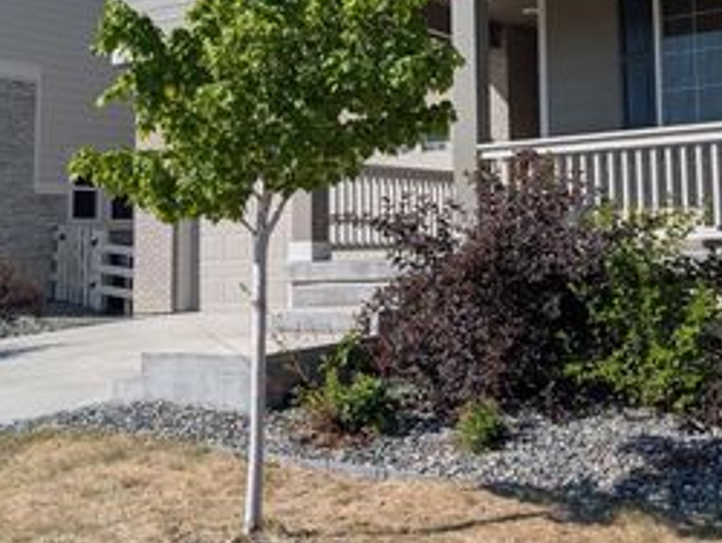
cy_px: 133
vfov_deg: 29.8
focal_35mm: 48
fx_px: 1002
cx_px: 549
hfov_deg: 38.5
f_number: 1.68
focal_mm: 6.9
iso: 17
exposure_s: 1/1143
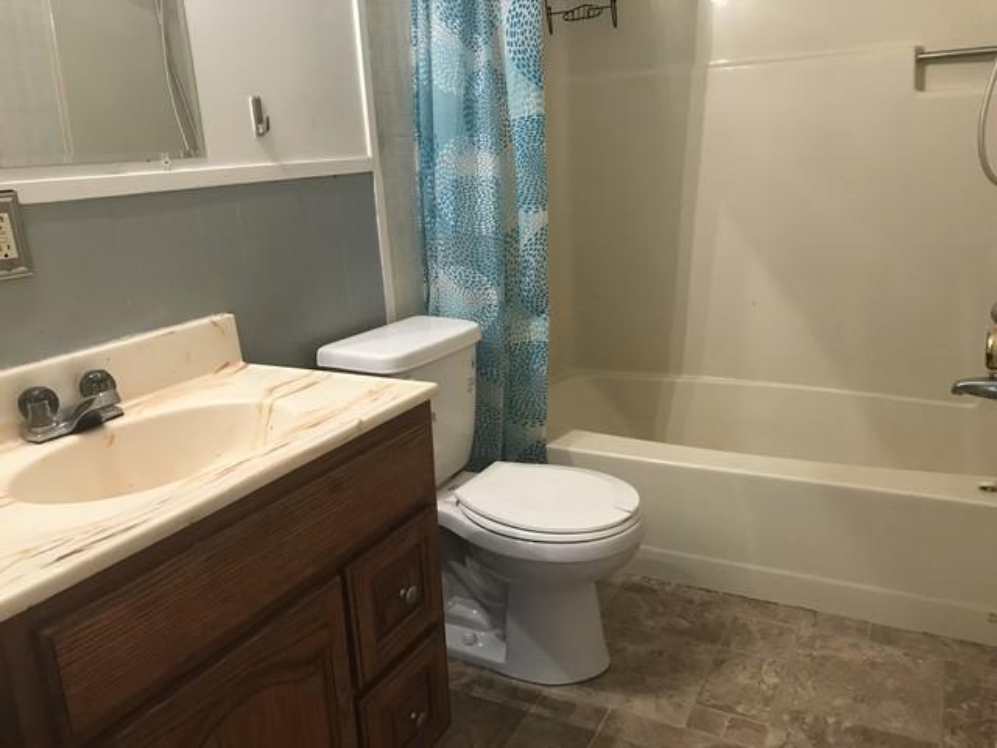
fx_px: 806
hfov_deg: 63.4
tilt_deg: -15.0
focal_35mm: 28
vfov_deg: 49.7
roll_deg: +2.9
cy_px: 374
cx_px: 498
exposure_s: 1/24
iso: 40
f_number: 1.8
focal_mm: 3.99
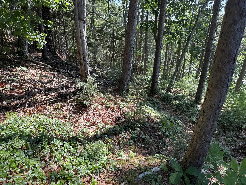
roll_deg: +1.8
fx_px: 171
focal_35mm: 24
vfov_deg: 56.8
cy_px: 92
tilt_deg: -16.5
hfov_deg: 71.6
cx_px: 123
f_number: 1.78
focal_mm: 6.76
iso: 80
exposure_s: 1/757
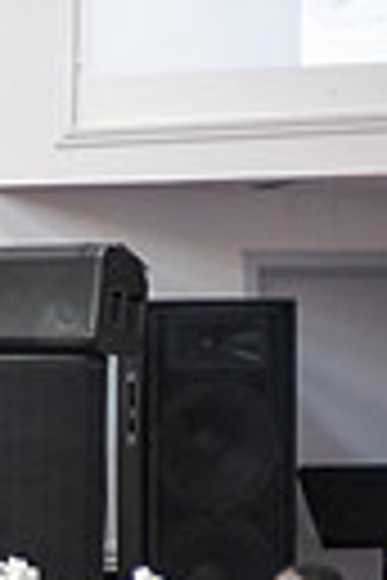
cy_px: 465
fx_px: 3612
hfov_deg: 5.6
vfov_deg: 9.2
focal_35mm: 224
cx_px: -878
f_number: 1.8
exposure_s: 1/125
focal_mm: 50
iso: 800
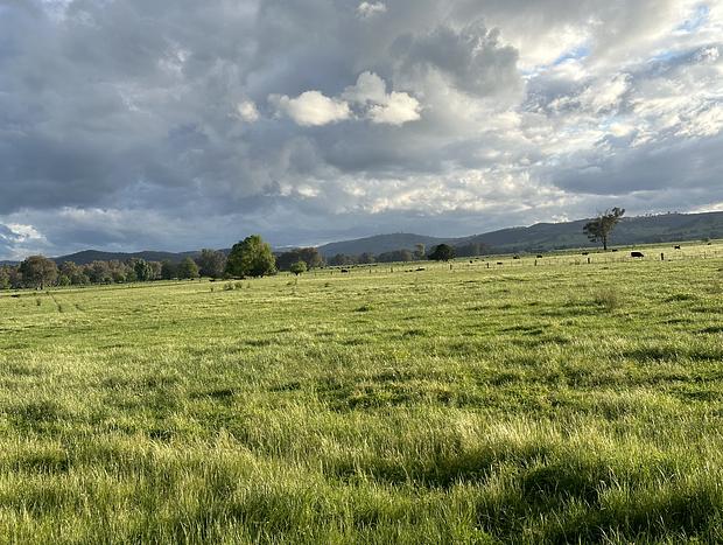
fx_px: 1004
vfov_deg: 30.3
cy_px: 272
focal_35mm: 48
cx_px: 362
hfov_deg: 39.6
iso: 64
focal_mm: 6.86
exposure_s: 1/2114
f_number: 1.78
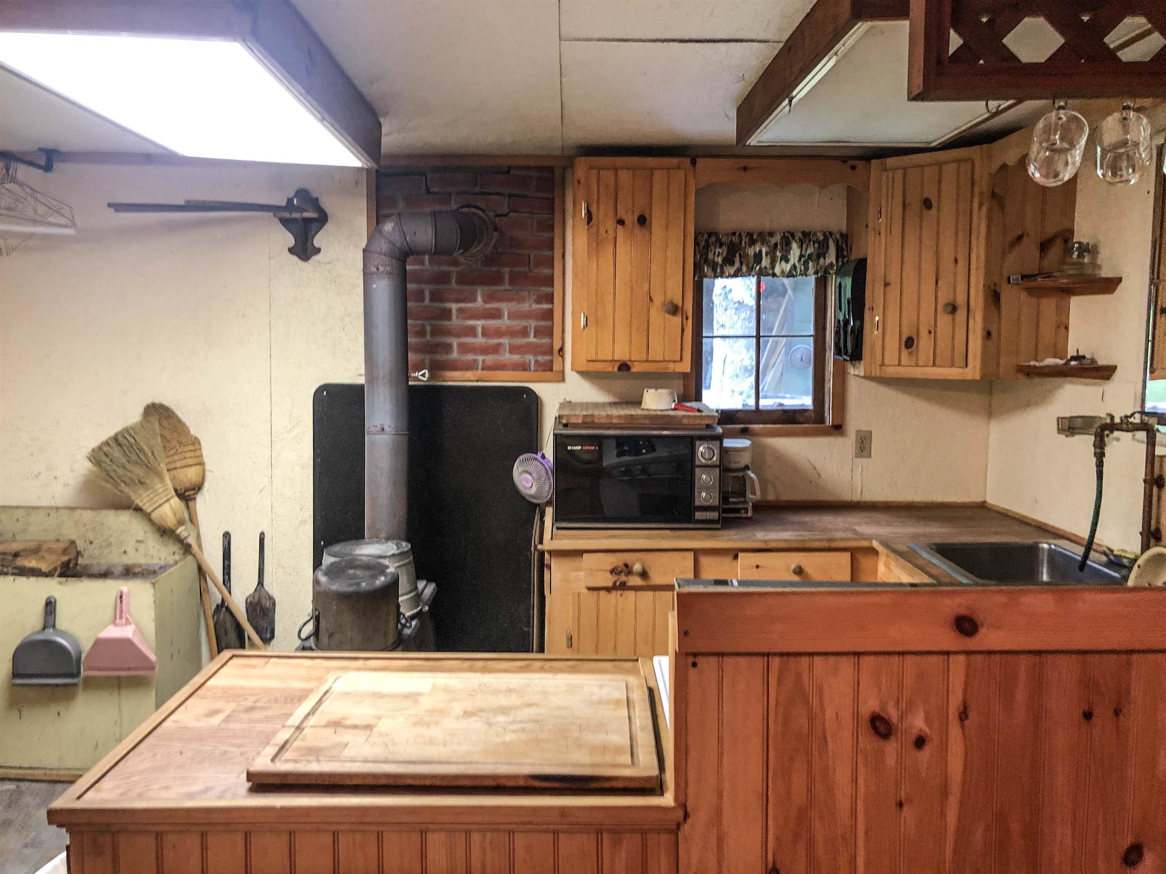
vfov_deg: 49.7
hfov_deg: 63.4
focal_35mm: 28
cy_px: 437
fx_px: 943
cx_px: 583
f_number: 1.8
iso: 50
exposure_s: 1/15
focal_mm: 3.99
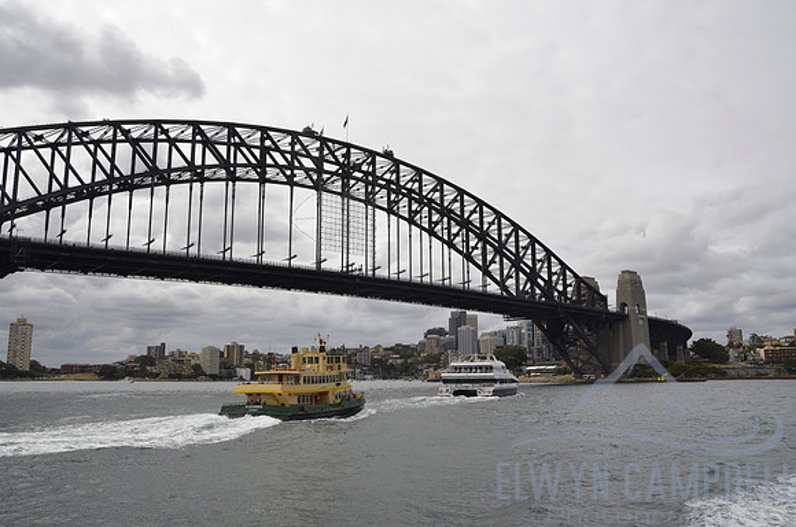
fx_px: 596
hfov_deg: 67.5
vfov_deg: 47.7
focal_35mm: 27
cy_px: 264
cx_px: 398
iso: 100
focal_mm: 18
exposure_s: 1/320
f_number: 9
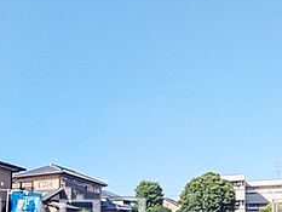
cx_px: 25
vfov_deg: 35.6
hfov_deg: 46.1
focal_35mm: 36
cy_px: 216
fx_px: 293
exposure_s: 1/1266
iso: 48
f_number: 2.2
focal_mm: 1.83
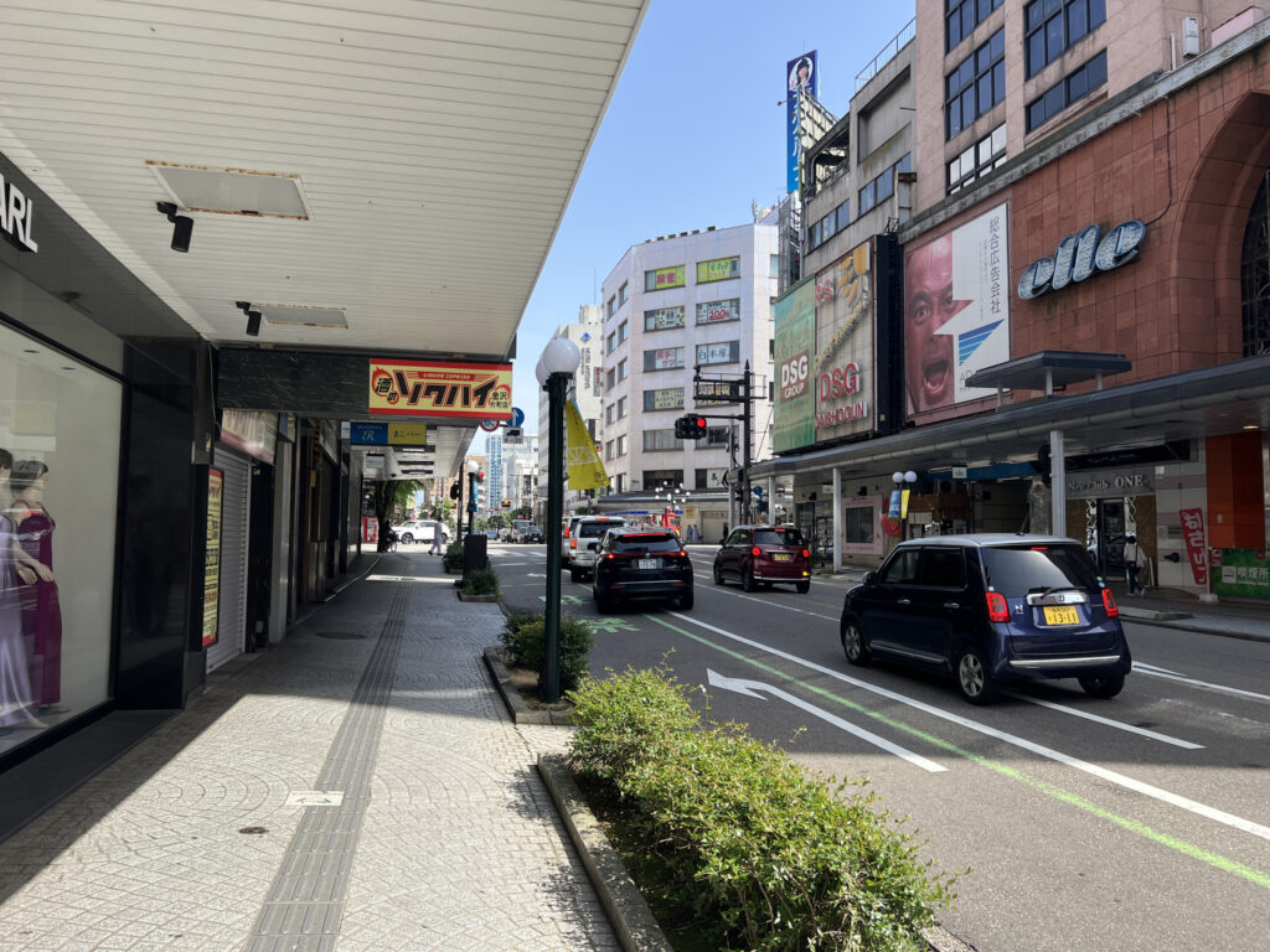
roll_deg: -0.3
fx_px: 954
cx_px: 635
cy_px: 476
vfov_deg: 53.1
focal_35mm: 26
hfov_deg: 67.3
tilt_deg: +2.5
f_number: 1.5
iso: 50
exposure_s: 1/1645
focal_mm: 5.7
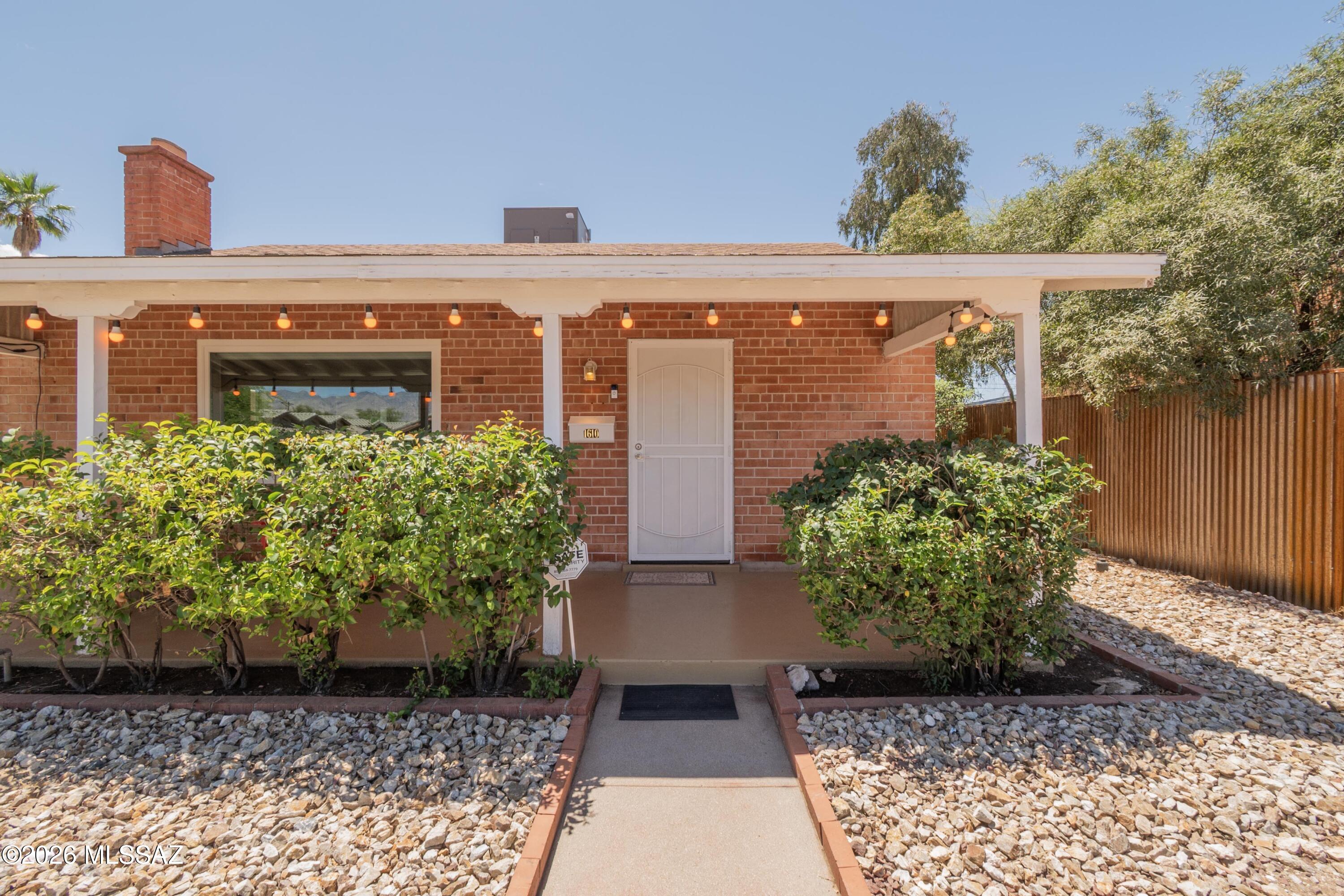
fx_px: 560
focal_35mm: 15
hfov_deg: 100.4
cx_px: 672
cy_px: 448
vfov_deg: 77.3
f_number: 14
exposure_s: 1/80
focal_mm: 10
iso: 200
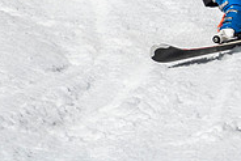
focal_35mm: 2990
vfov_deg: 0.5
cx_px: 186
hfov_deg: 0.7
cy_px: -53
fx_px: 20032
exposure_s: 1/2000
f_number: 8
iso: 200
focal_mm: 400
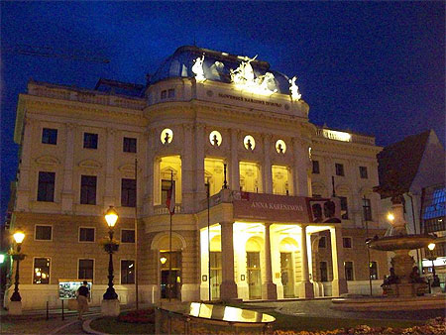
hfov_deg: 51.3
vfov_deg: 39.7
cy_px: 168
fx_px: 464
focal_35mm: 36
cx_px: 223
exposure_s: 1/11.7
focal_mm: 6
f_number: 2.7
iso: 800
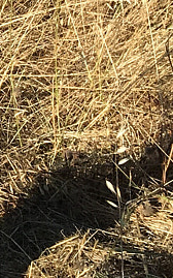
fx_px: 1381
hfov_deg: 6.1
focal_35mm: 183
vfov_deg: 11.3
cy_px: -38
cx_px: -488
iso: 25
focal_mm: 4.15
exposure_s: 1/1261
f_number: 2.2
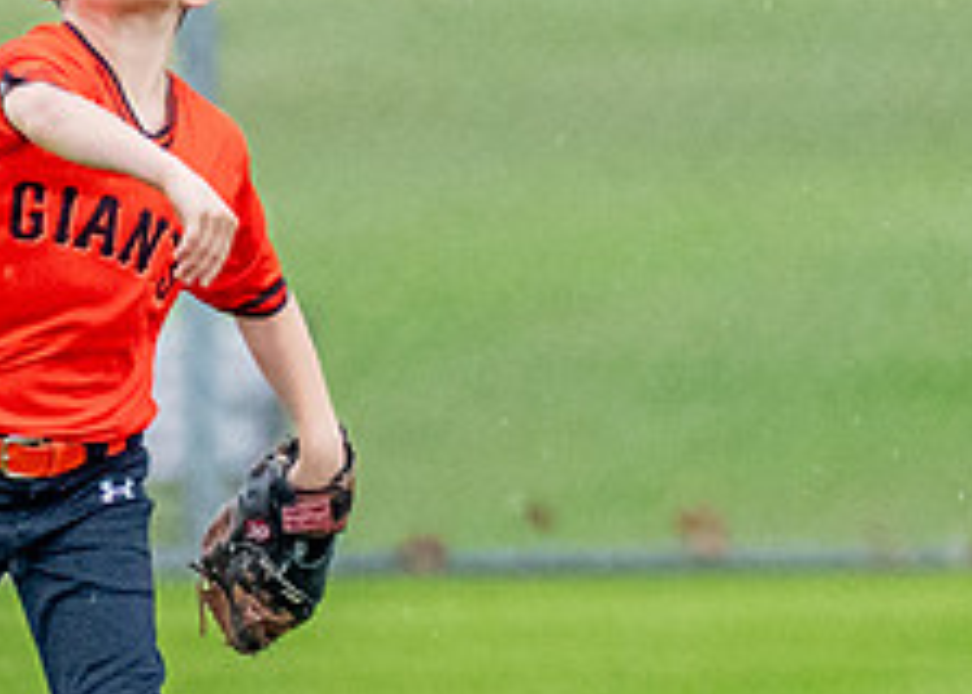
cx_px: 196
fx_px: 42706
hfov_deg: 1.3
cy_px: 488
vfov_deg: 0.9
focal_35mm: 1547
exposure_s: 1/1000
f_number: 2.8
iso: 2000
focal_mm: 200
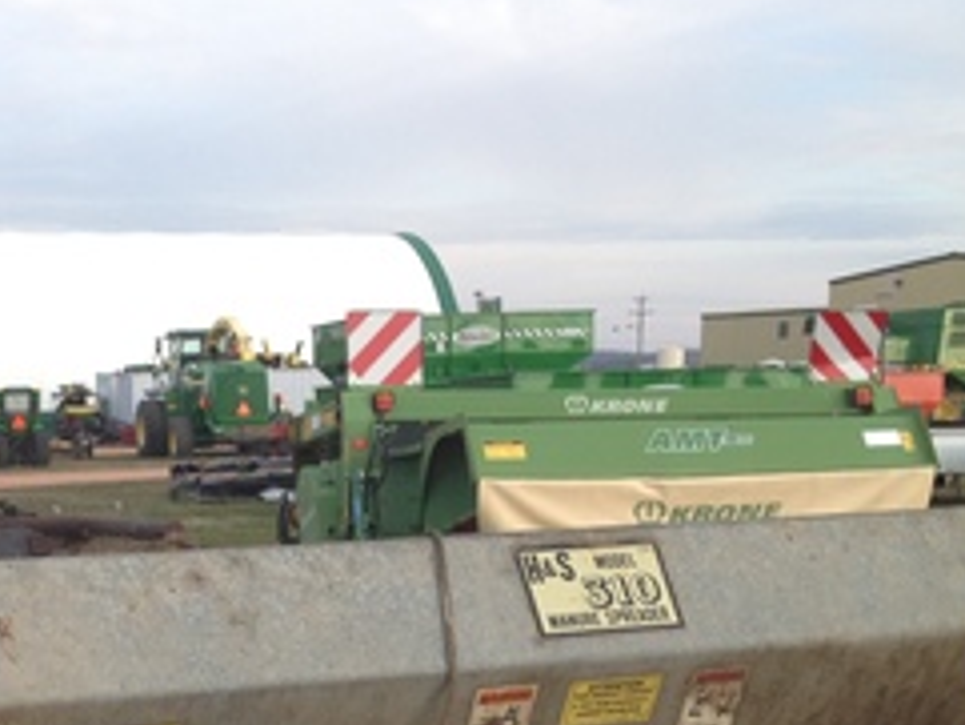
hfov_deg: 24.3
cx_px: 184
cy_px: 793
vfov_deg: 18.0
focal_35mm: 79
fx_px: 2203
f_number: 2.4
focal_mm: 4.28
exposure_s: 1/409
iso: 50
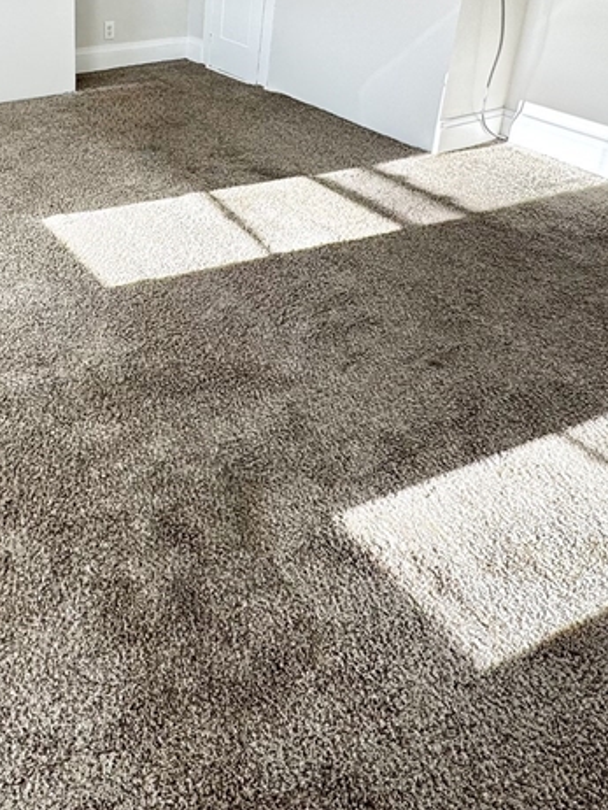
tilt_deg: -20.6
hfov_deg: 43.5
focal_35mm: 31
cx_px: 128
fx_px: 725
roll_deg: -1.4
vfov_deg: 53.6
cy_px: 140
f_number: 2.2
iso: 40
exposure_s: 1/152
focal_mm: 2.22
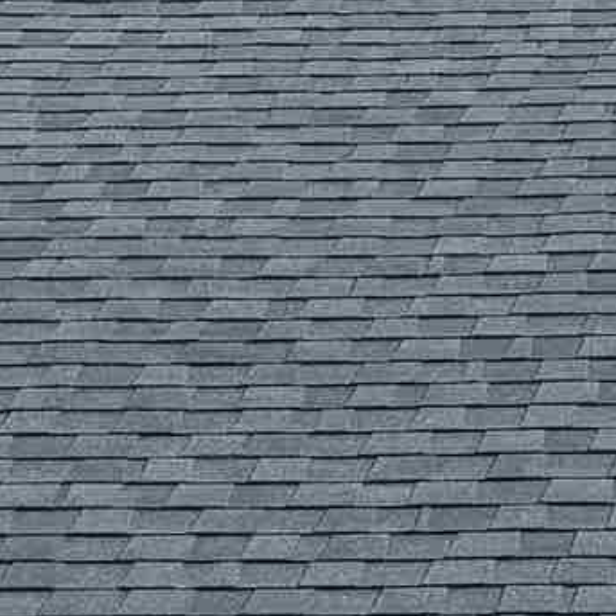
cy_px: 1877
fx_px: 3825
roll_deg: +0.2
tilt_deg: -5.5
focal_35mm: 190
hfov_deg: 8.8
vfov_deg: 7.9
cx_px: 1148
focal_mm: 6.76
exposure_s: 1/1395
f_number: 1.78
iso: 80
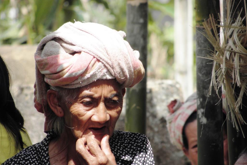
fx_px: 4837
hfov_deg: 2.9
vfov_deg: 2.0
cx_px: 123
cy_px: 91
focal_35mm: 705
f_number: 5
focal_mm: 119.6
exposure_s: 1/250
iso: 125
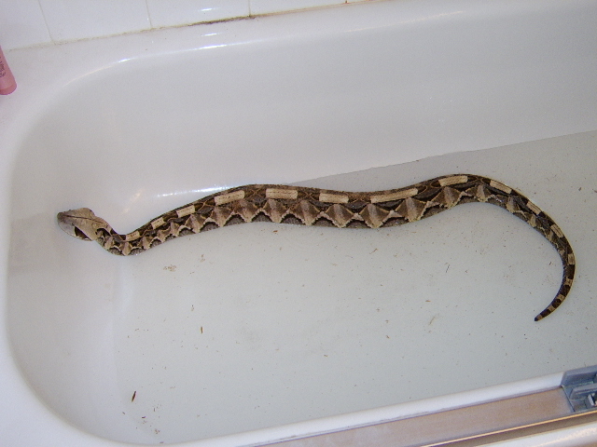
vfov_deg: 37.7
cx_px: 298
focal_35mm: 38
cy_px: 224
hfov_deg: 49.0
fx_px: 655
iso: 400
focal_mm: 9.86
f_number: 2.7
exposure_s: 1/60
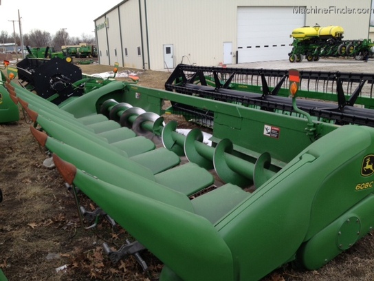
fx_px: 378
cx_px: 187
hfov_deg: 52.6
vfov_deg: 40.7
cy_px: 140
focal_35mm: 35
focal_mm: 4.28
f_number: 2.4
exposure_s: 1/160
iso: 50
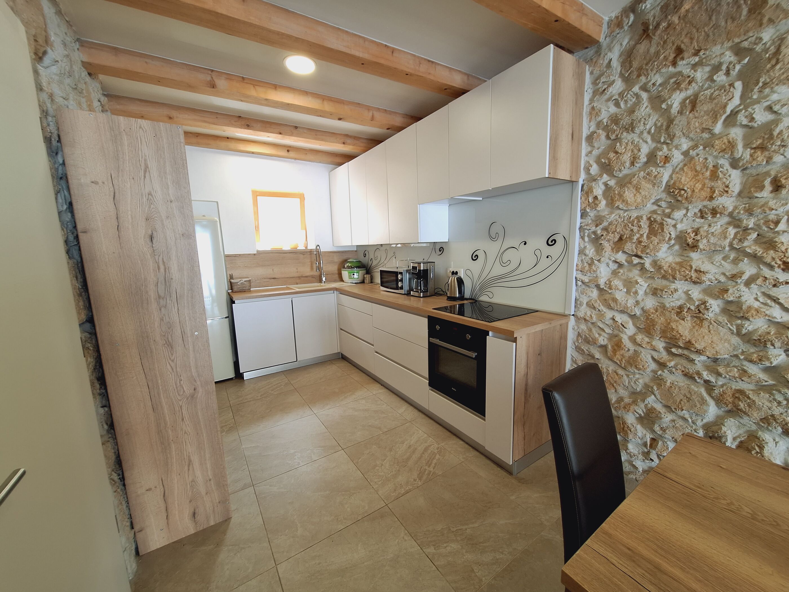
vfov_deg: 89.9
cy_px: 296
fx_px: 296
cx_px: 394
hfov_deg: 106.2
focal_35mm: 13
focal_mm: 1.74
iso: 50
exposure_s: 1/33
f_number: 2.2
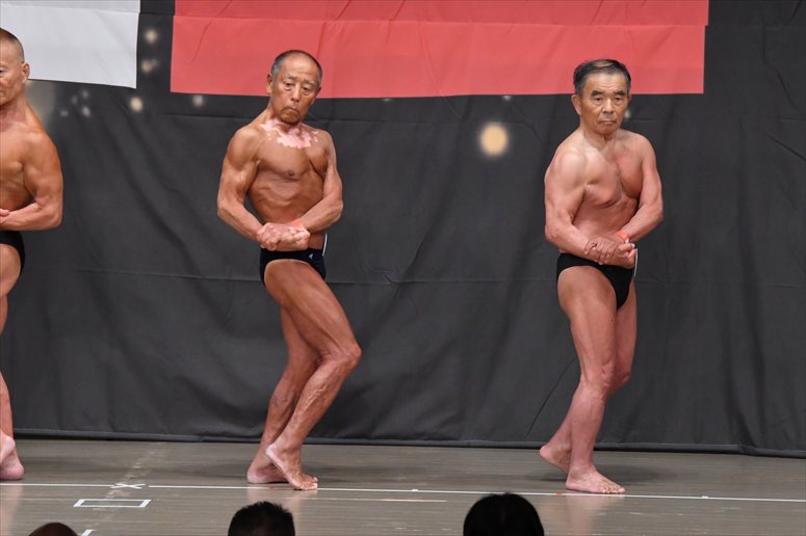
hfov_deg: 8.6
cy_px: 268
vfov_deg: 5.7
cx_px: 403
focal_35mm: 240
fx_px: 5371
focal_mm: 160
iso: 5000
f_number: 5.6
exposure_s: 1/400
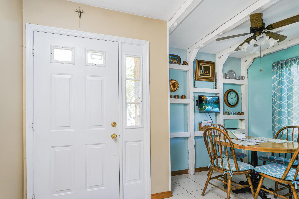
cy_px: 112
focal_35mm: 19
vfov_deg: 64.3
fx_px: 158
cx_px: 142
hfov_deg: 86.9
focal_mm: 16
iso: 64
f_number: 4
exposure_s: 1/30
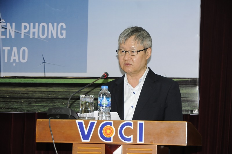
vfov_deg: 13.0
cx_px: 116
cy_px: 77
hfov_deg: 19.5
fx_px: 676
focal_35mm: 105
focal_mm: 70
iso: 800
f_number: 5.3
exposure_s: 1/60
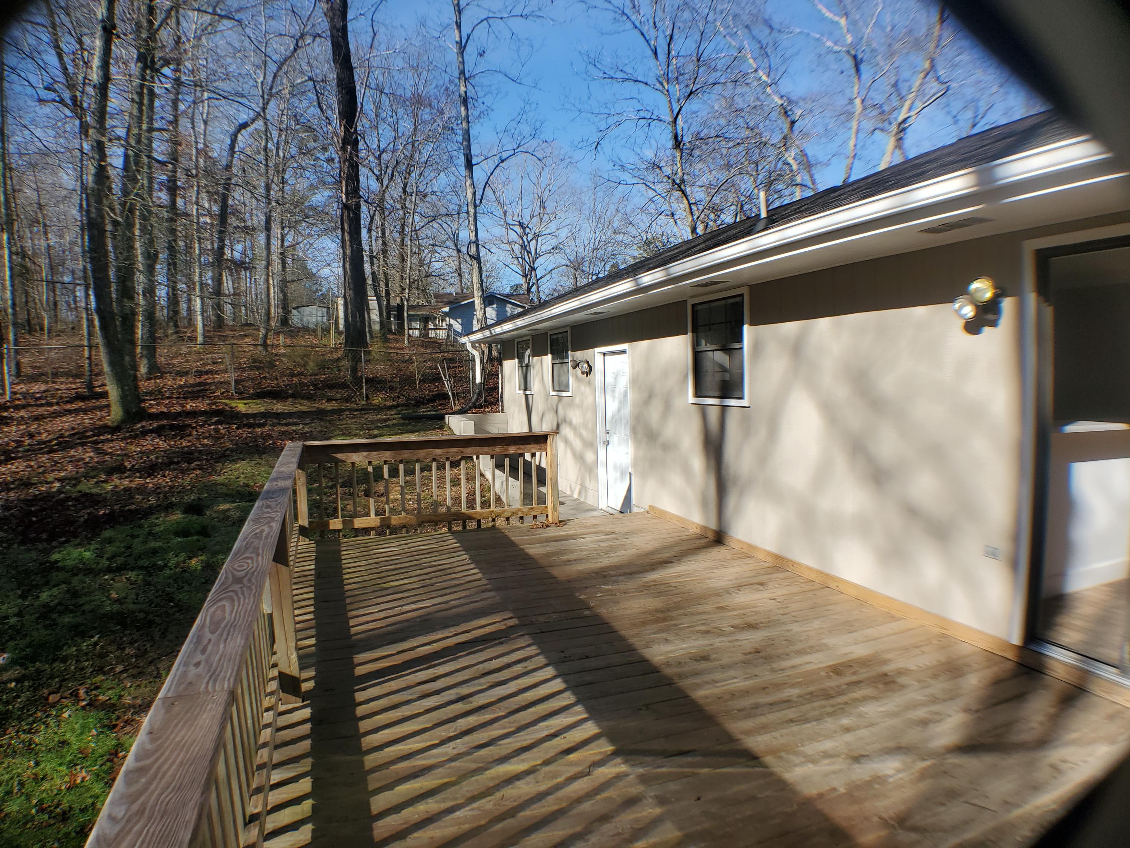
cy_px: 424
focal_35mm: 26
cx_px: 565
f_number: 2.4
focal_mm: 4.3
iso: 50
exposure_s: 1/1183
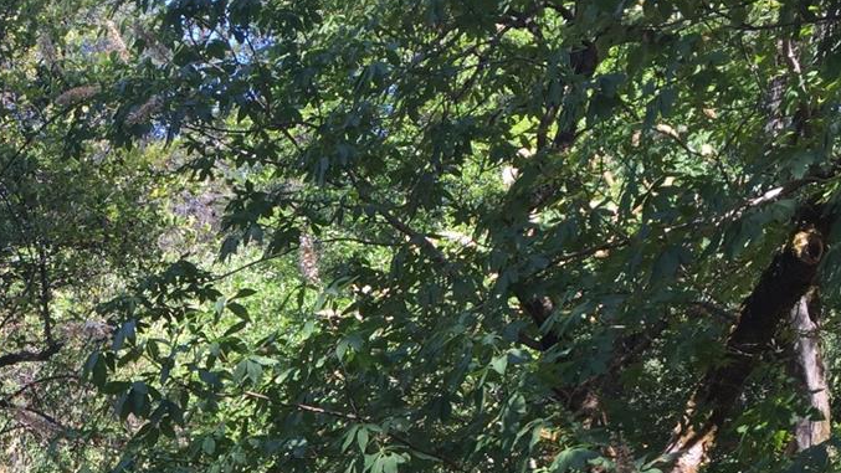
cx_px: 123
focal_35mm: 70
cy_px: 524
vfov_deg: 16.7
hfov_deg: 29.2
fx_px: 1561
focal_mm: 4.15
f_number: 2.2
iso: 32
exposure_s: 1/304
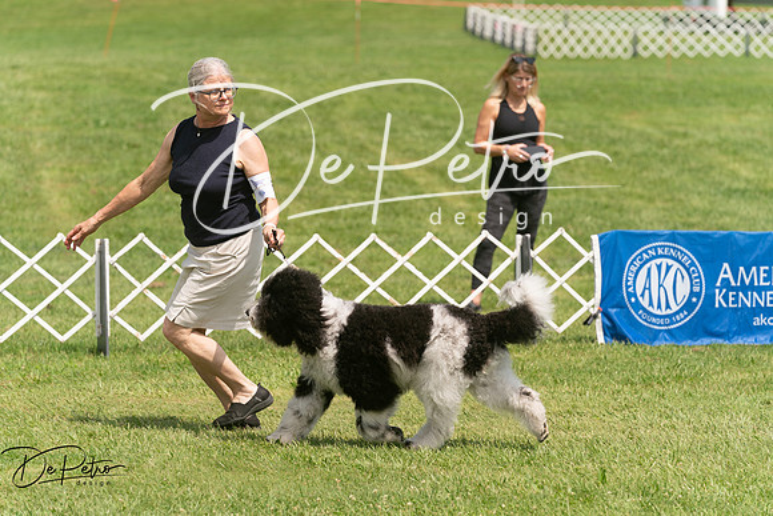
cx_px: 386
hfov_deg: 12.2
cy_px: 258
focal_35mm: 168
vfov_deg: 8.2
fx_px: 3608
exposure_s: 1/1250
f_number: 5
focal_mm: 168
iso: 200
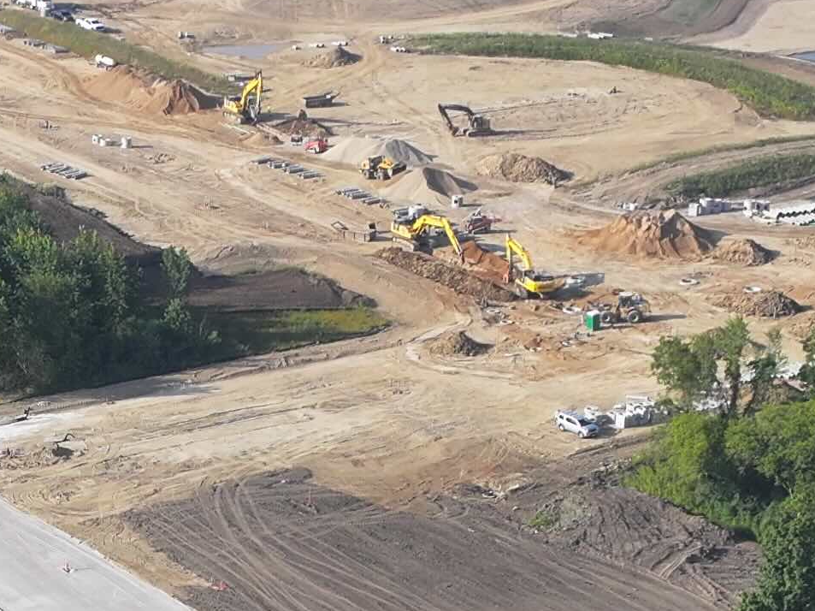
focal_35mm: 133
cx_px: 3
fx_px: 3130
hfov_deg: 14.6
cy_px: 807
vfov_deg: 10.9
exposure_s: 1/1000
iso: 110
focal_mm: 12.29
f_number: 2.8
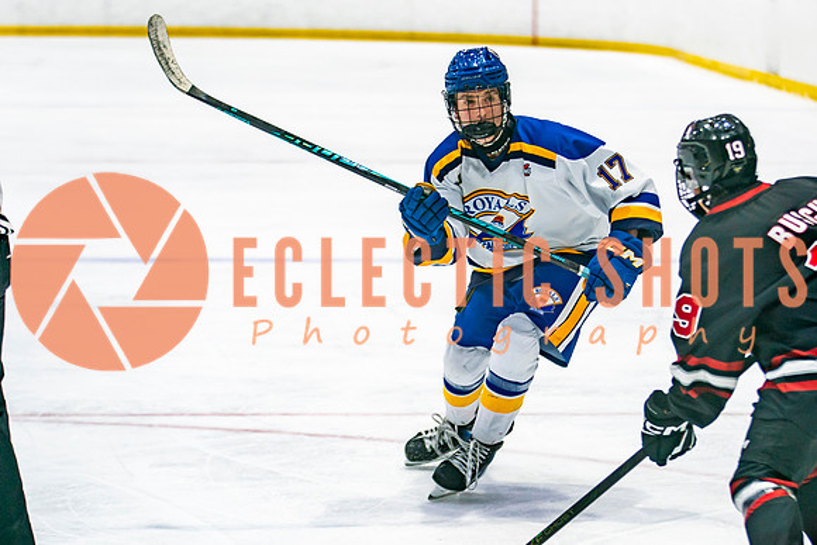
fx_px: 4023
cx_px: 531
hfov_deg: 11.6
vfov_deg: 7.7
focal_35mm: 177
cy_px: 213
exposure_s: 1/640
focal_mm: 102
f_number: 2.8
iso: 500
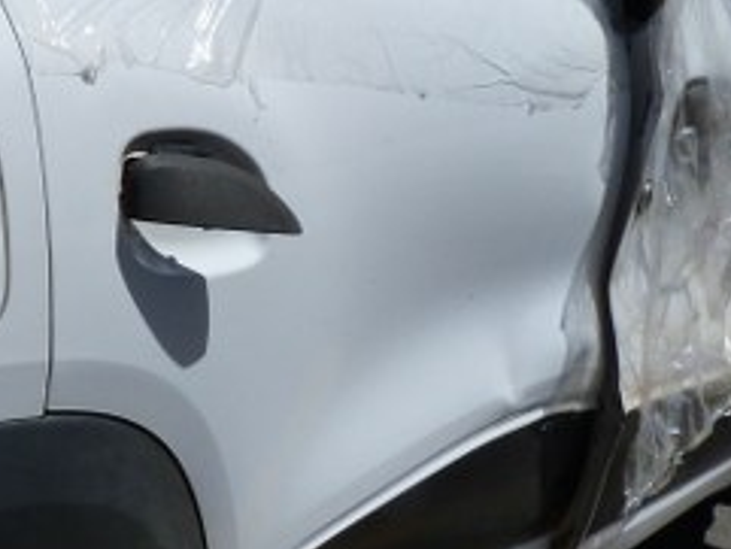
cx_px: -61
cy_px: 227
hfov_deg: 22.3
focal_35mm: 83
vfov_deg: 17.8
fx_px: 1754
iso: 125
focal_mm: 4.5
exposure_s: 1/800
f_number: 5.6
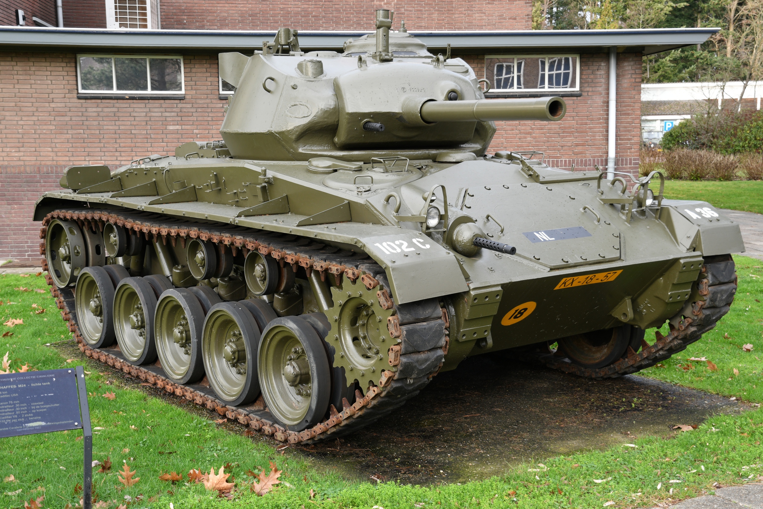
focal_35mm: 45
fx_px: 954
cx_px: 382
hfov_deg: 43.6
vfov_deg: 29.9
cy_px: 254
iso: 100
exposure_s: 1/60
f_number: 4
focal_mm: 30
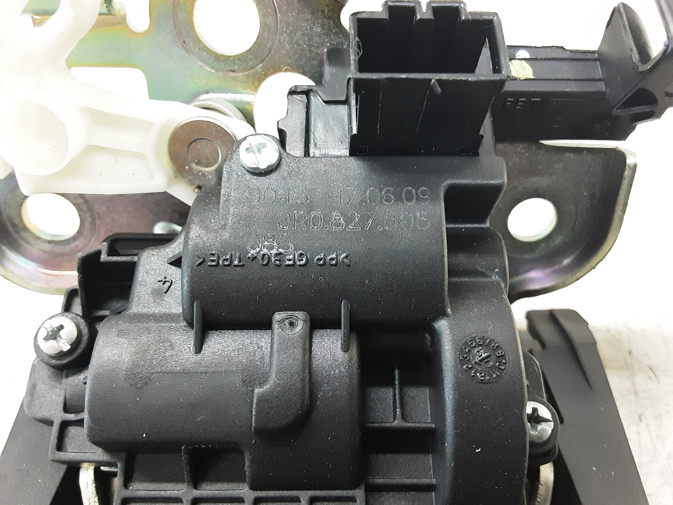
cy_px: 252
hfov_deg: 65.3
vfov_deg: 51.4
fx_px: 525
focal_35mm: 27
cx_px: 336
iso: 250
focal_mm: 2.91
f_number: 1.9
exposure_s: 1/25
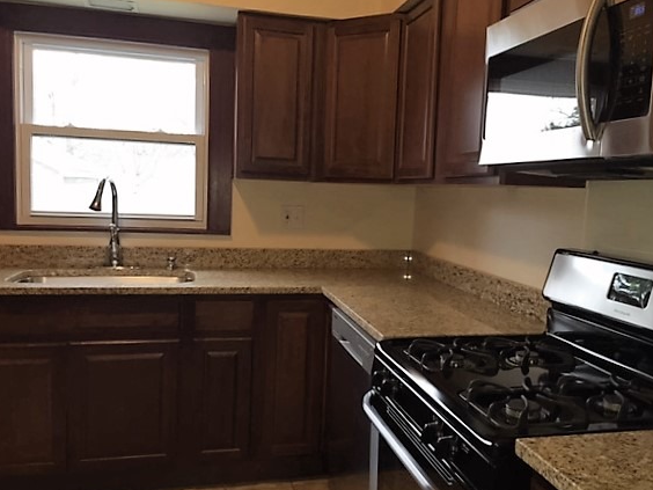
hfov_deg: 56.7
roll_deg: -0.8
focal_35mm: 32
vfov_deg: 44.2
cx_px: 353
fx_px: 604
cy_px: 250
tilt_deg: -5.2
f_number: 2.2
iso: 50
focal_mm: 4.15
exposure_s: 1/30
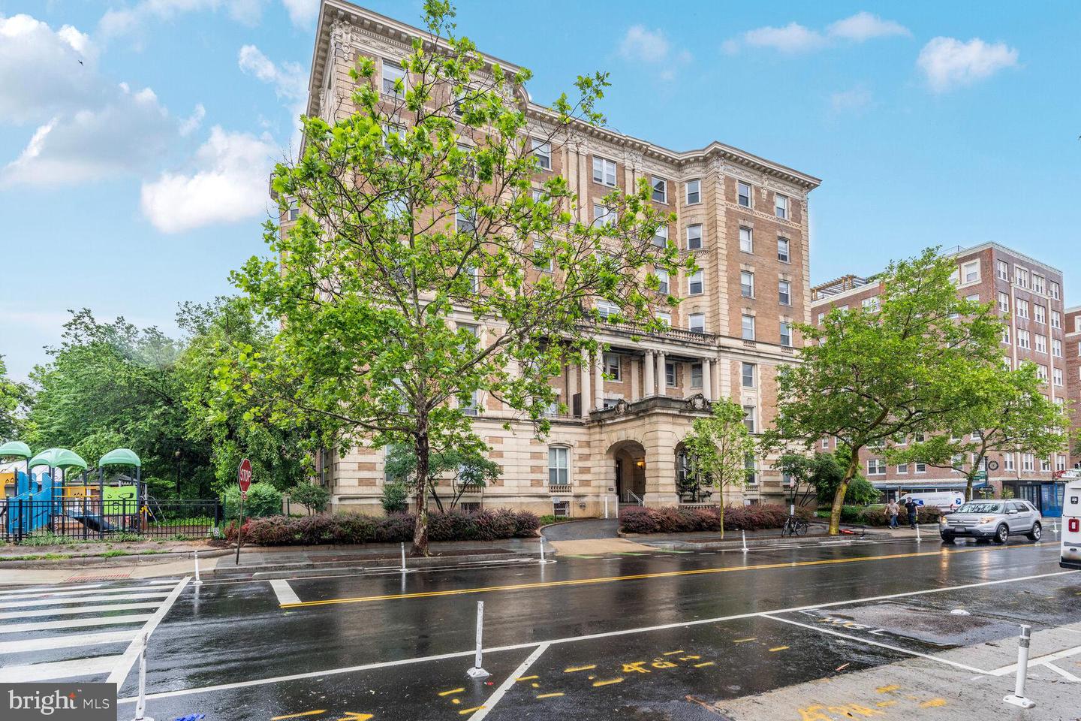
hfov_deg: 93.3
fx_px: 510
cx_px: 540
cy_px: 360
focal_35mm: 17
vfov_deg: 70.4
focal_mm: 17
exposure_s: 1/125
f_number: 8
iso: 200
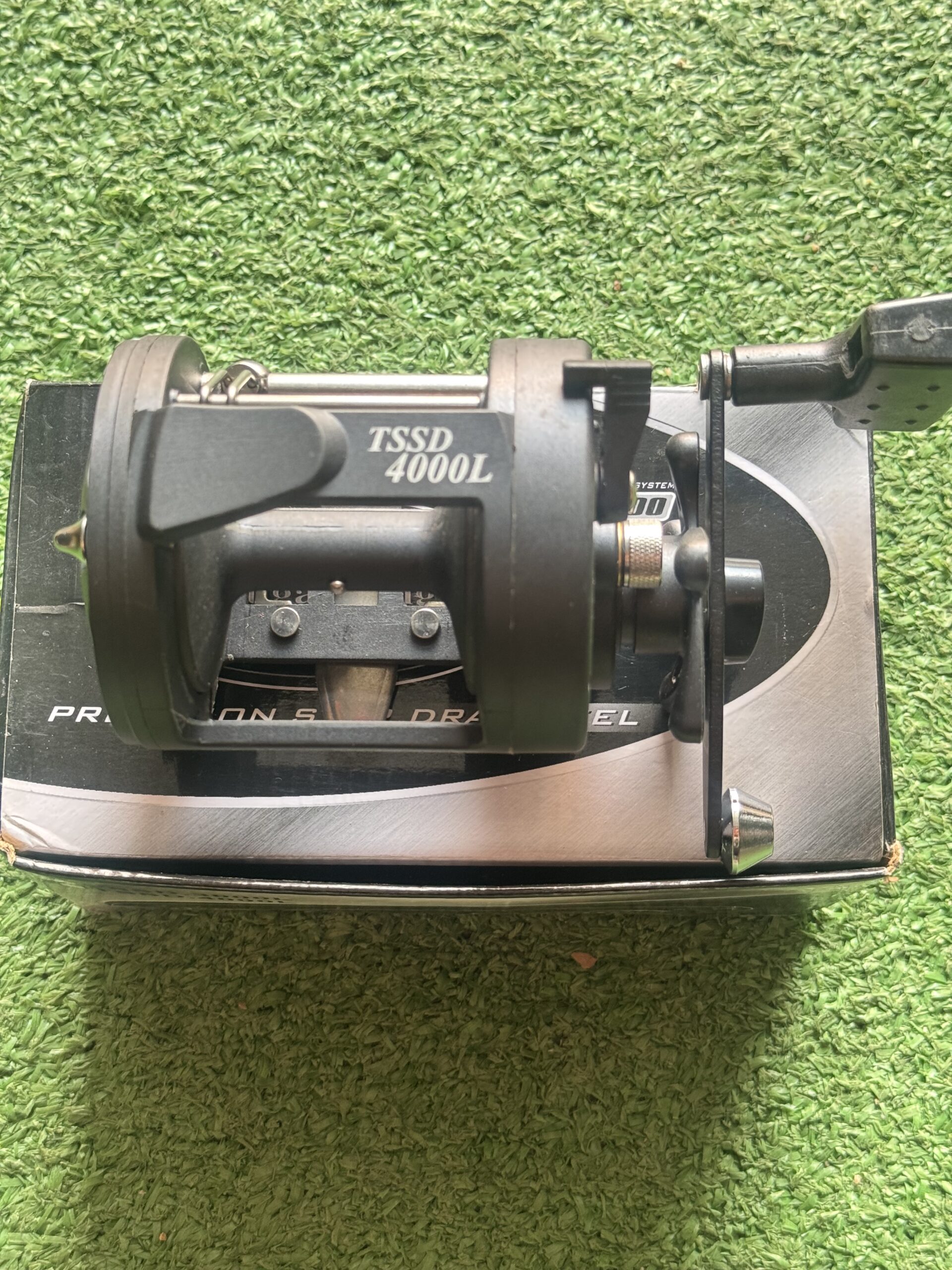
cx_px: 476
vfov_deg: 39.7
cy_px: 635
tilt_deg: -78.0
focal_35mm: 48
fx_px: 1760
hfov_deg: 30.3
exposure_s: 1/42
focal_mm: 6.76
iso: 250
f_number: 1.78
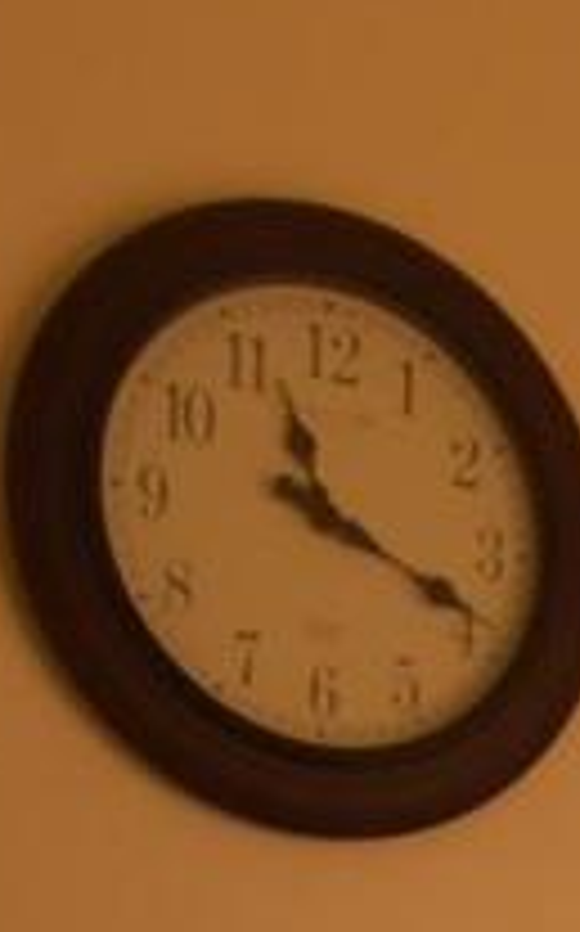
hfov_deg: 9.6
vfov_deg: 13.5
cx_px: 1227
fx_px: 3162
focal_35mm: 125
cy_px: 2035
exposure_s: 1/100
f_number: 5
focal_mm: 11
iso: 800
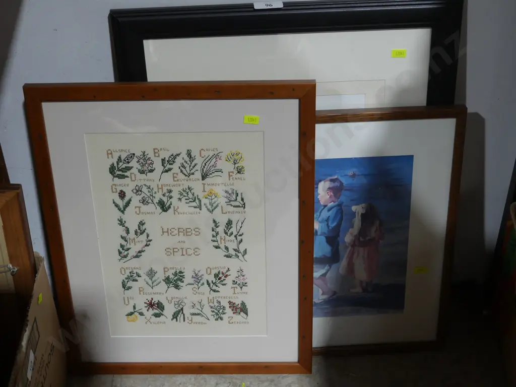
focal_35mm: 52
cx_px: 258
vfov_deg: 28.0
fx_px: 775
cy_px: 194
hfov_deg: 36.8
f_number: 5.3
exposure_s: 1/60
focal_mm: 26
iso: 1250
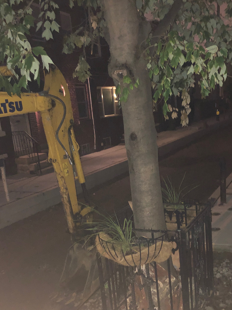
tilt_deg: -15.1
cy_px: 204
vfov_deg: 46.2
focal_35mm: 40
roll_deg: +6.7
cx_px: 125
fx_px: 357
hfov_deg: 35.9
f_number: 1.8
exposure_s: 1/4
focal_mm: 3.99
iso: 500
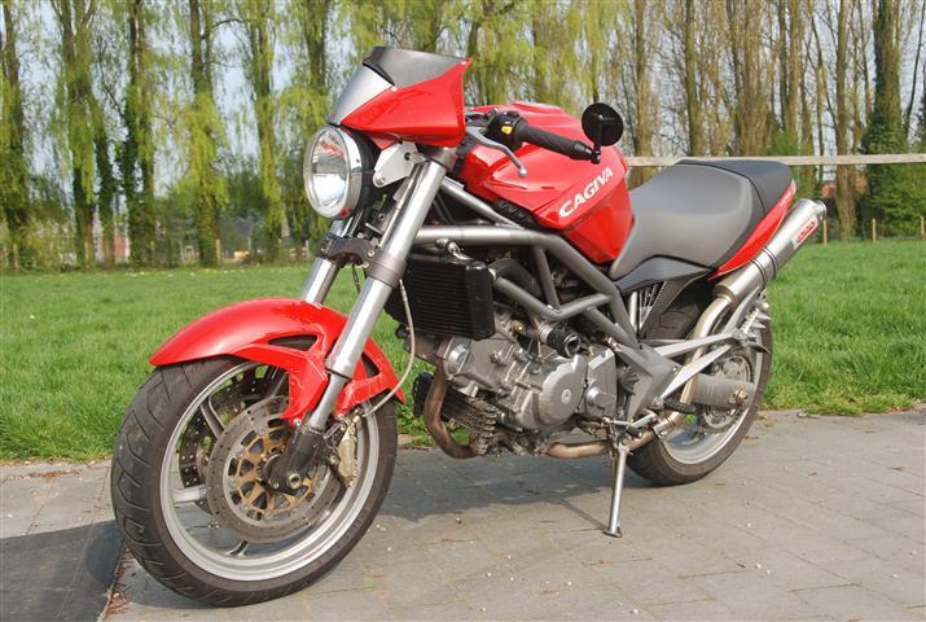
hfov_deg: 42.2
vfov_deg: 29.1
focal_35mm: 46
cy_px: 311
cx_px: 463
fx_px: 1199
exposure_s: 1/160
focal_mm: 31
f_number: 6.3
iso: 100
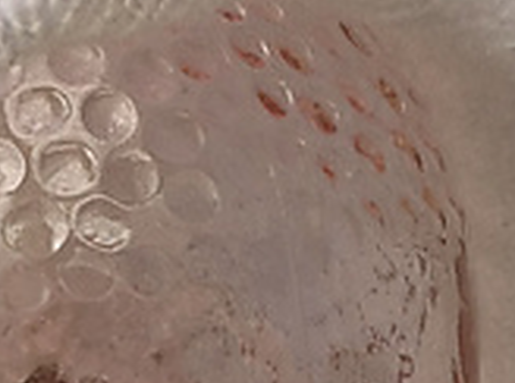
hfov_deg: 15.2
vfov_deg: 11.1
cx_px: 88
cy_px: 521
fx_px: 1914
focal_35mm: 129
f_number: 2.4
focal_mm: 3.3
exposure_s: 1/1034
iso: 25
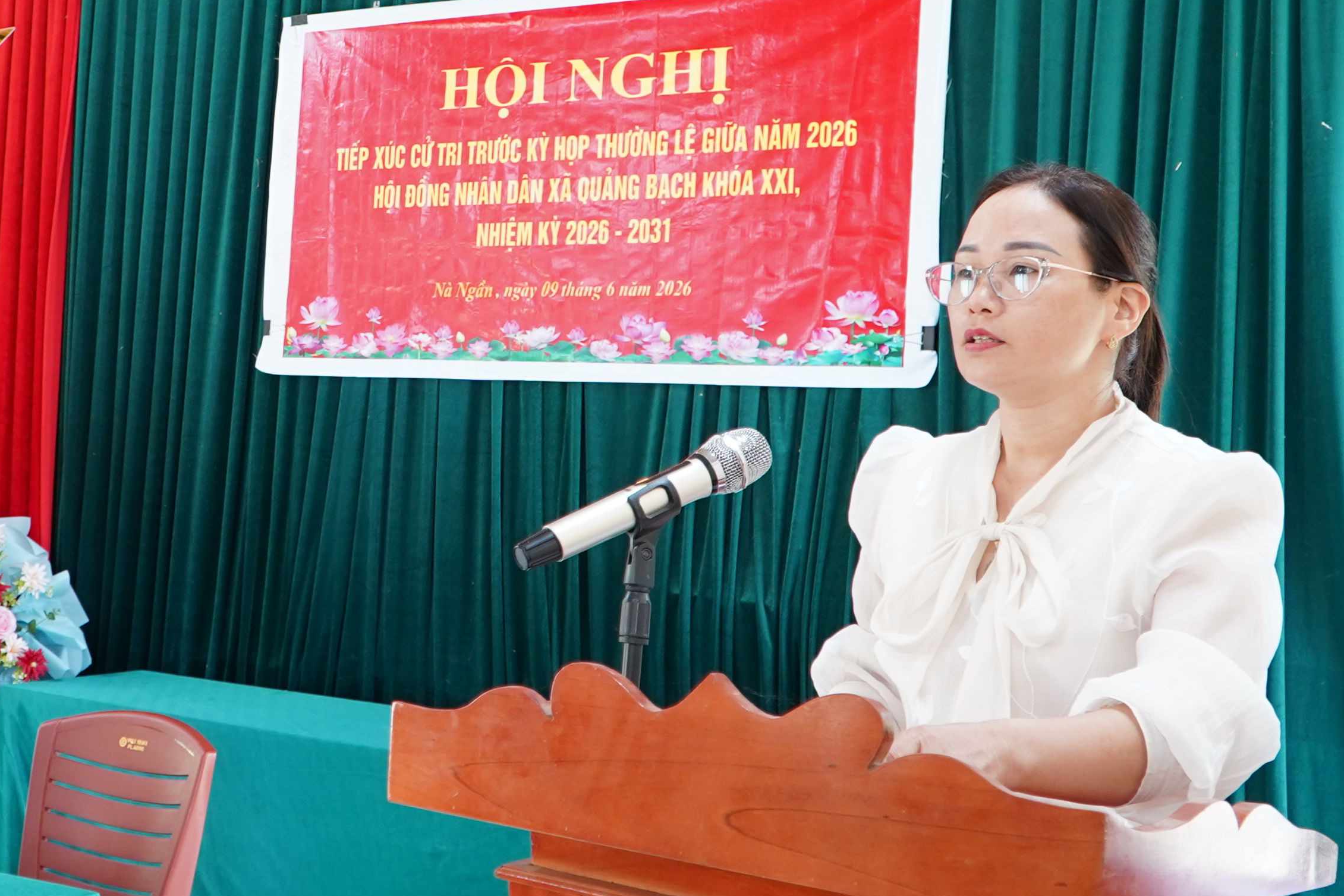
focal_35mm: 47
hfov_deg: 40.4
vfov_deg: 28.6
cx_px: 289
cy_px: 357
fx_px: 1754
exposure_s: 1/30
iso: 800
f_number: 4
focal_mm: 18
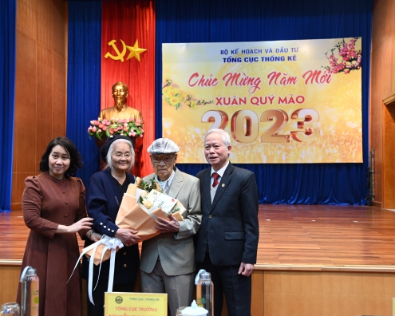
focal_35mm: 50
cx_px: 190
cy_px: 158
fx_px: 585
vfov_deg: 30.3
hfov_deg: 37.3
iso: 1600
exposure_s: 1/125
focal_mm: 44
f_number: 4
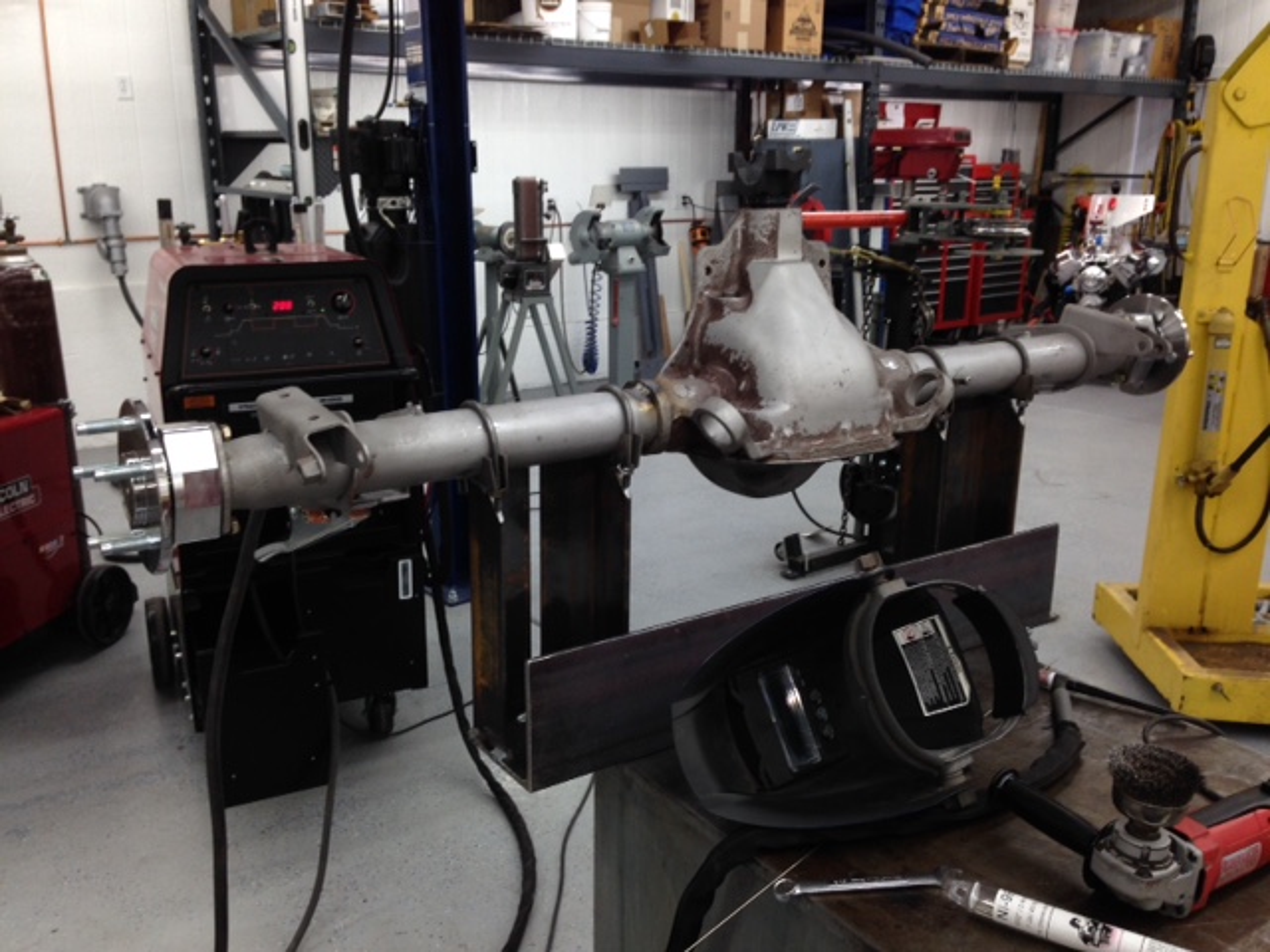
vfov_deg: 42.9
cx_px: 635
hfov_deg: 55.4
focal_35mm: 33
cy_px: 476
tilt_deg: -14.9
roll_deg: +0.0
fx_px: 1211
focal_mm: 4.12
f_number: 2.4
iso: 50
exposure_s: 1/42
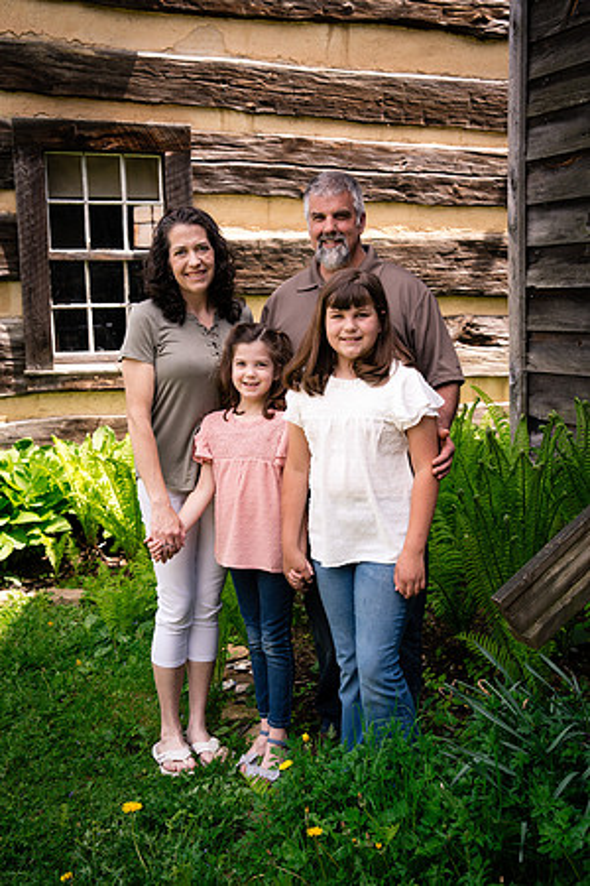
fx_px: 1303
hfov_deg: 25.5
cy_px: 443
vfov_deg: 37.5
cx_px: 295
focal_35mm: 53
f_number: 5.6
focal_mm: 53
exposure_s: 1/250
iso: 100
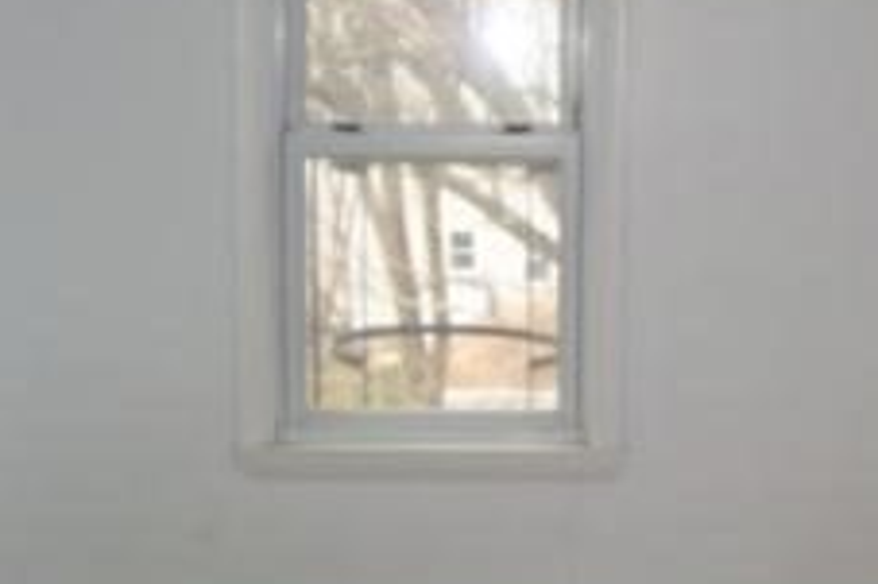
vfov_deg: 18.9
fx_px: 1755
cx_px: 739
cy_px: 286
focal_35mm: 72
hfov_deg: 27.4
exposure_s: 1/30
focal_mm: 6.2
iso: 64
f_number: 3.5
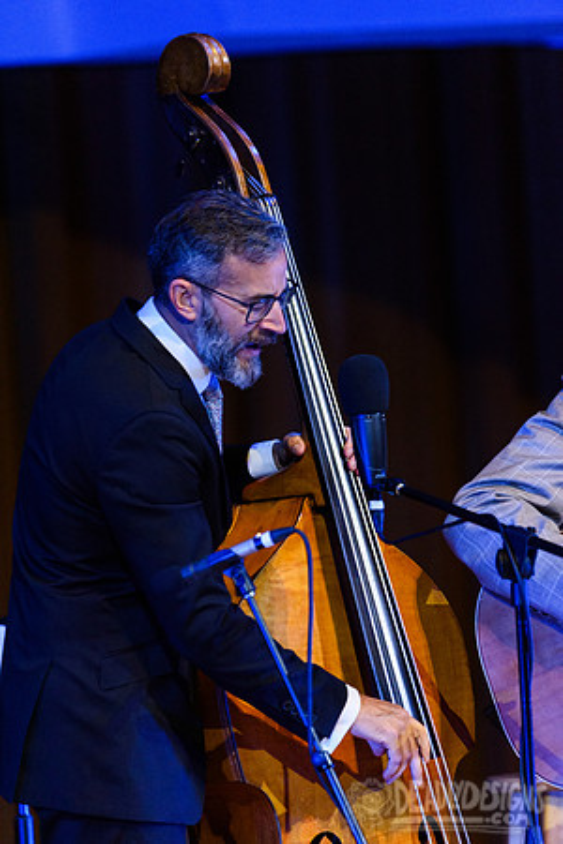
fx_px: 10321
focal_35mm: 440
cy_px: 422
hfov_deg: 3.1
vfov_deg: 4.7
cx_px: 282
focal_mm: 440
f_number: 6
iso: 2500
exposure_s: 1/320
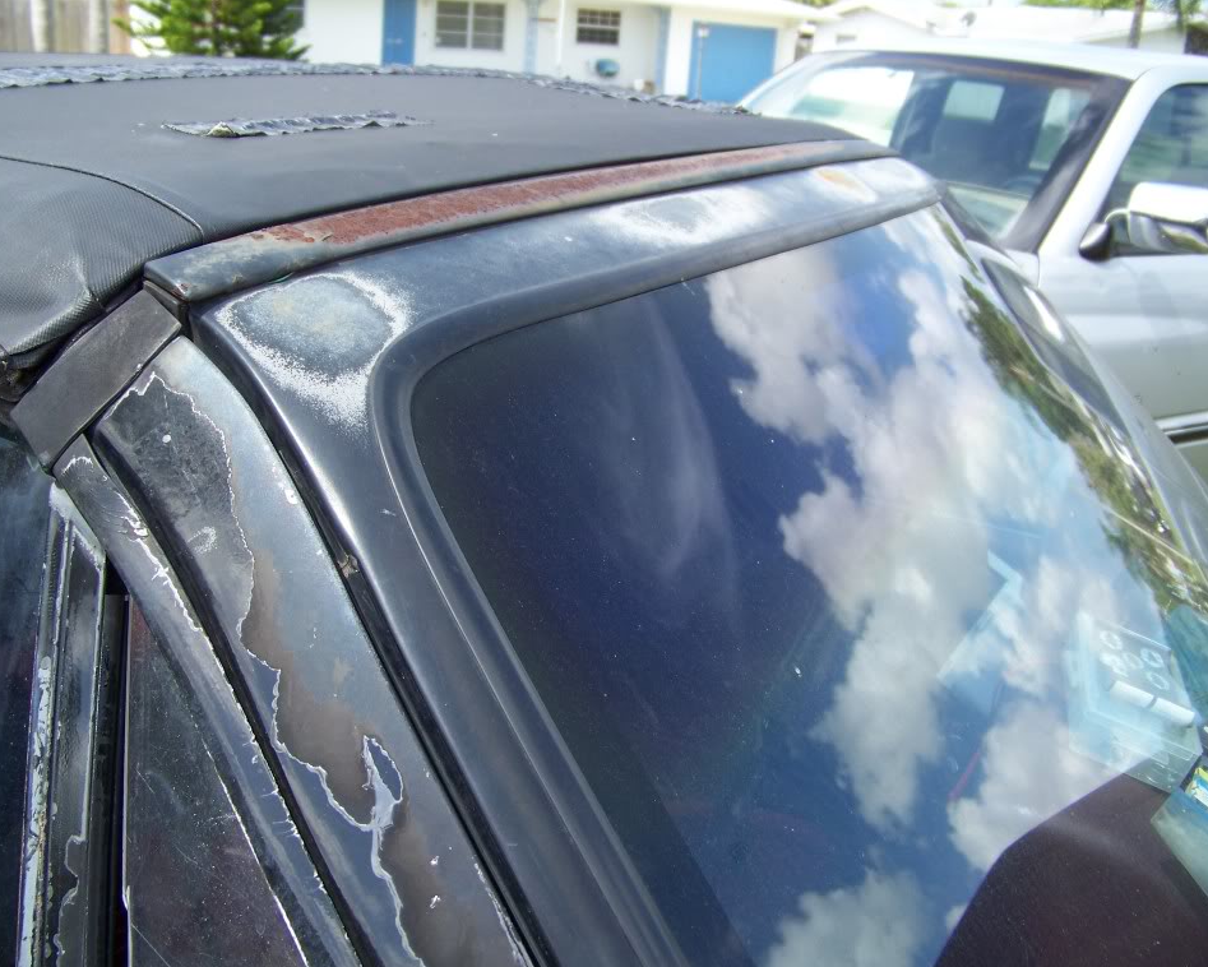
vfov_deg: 39.2
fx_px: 1359
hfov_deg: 47.9
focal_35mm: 38
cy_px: 487
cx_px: 600
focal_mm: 5.9
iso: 64
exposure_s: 1/320
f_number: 2.8
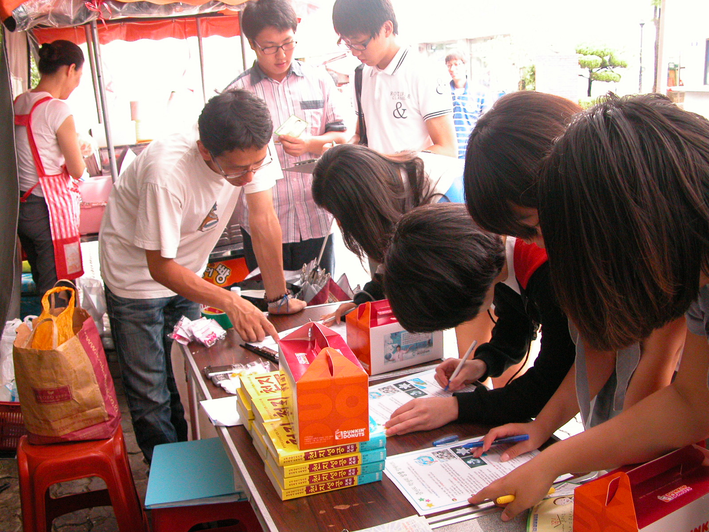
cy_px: 266
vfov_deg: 40.7
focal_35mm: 35
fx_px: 717
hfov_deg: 52.6
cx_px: 354
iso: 400
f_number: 3.2
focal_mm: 8.9
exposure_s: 1/75.6
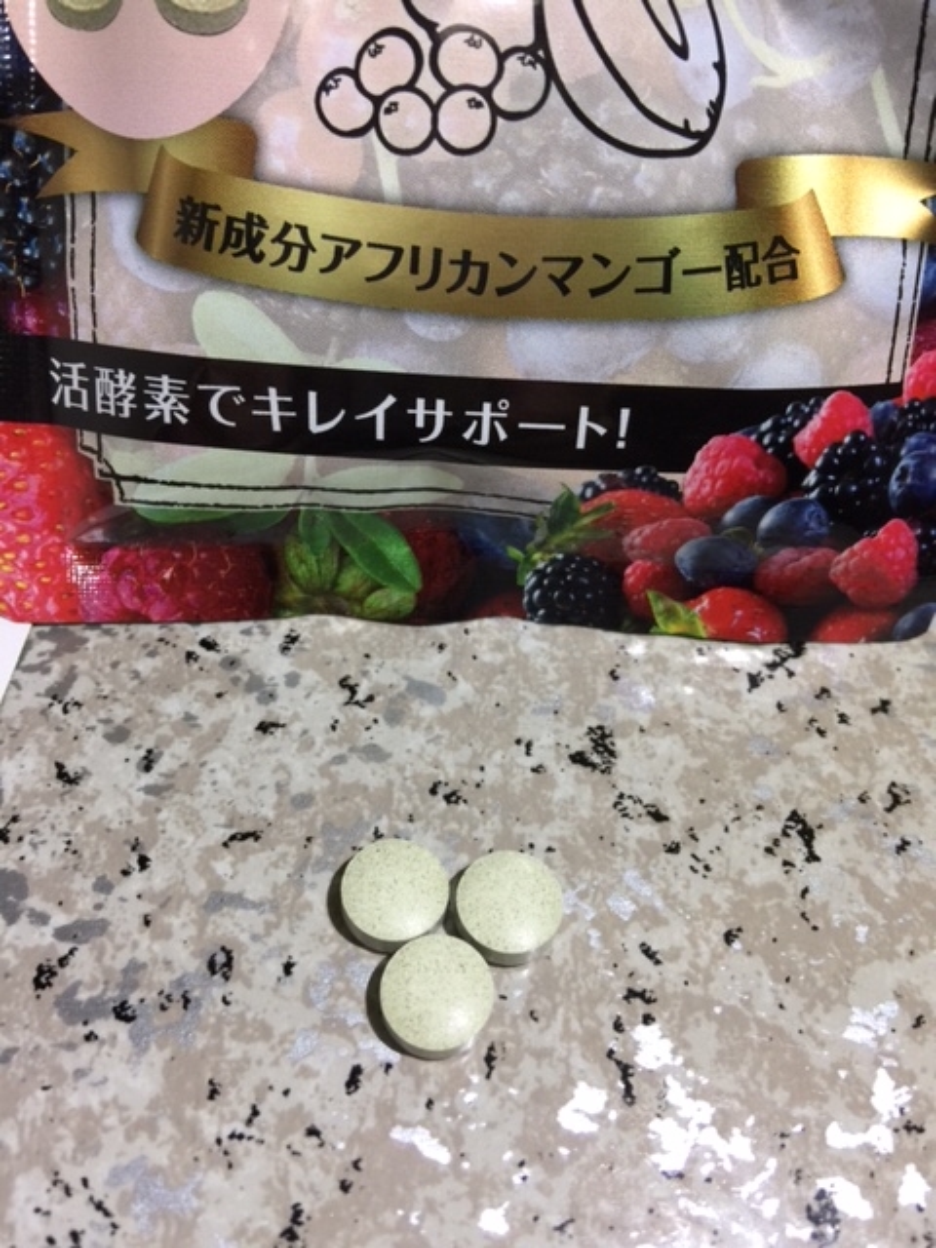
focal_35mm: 29
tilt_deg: -56.7
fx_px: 1046
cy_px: 624
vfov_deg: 61.7
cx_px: 468
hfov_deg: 48.2
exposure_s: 1/33
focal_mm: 4.15
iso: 32
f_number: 2.2
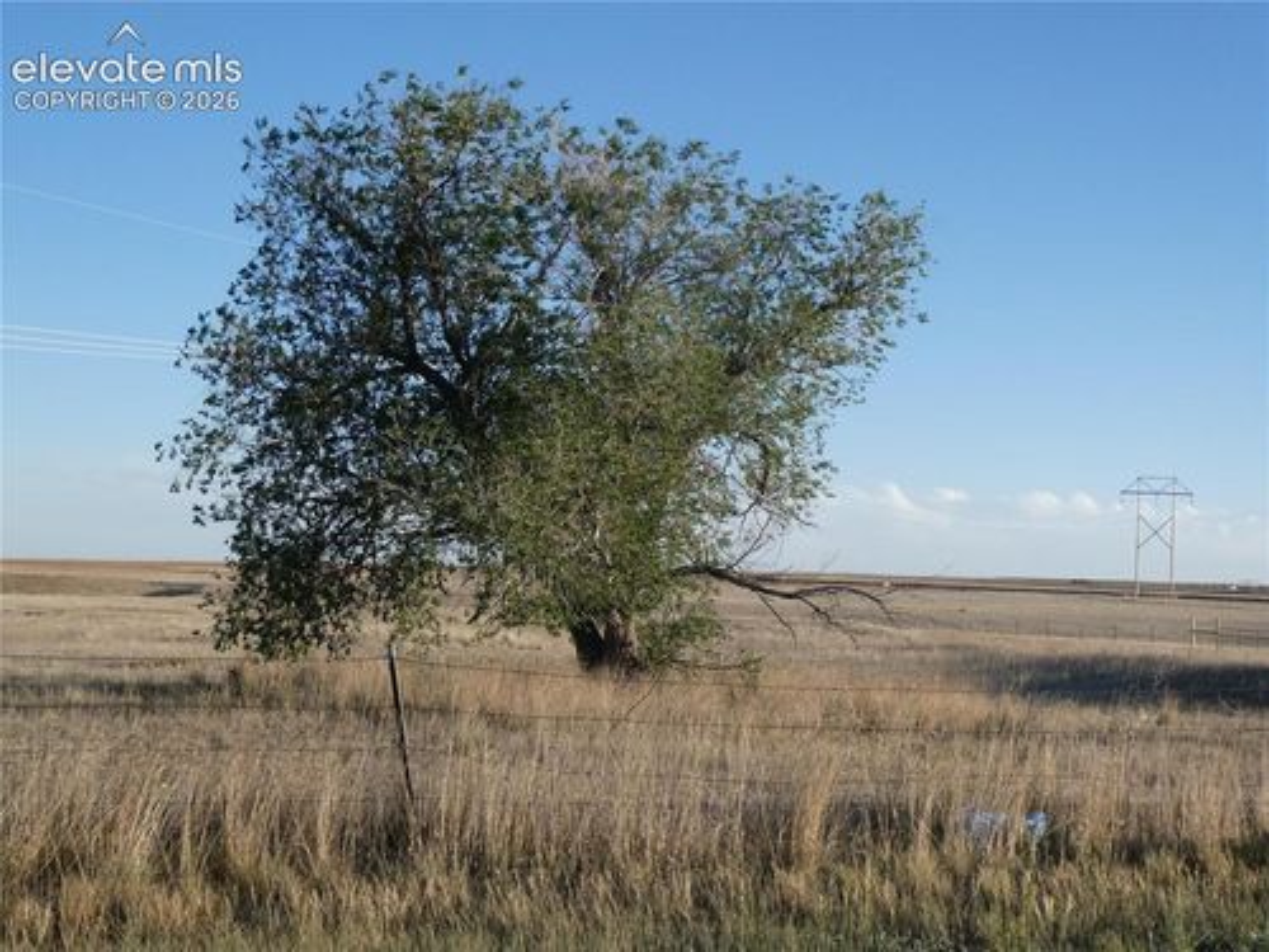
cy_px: 476
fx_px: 1980
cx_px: 634
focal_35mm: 54
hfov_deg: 35.5
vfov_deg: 27.0
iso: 80
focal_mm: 9.6
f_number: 4.1
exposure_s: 1/320
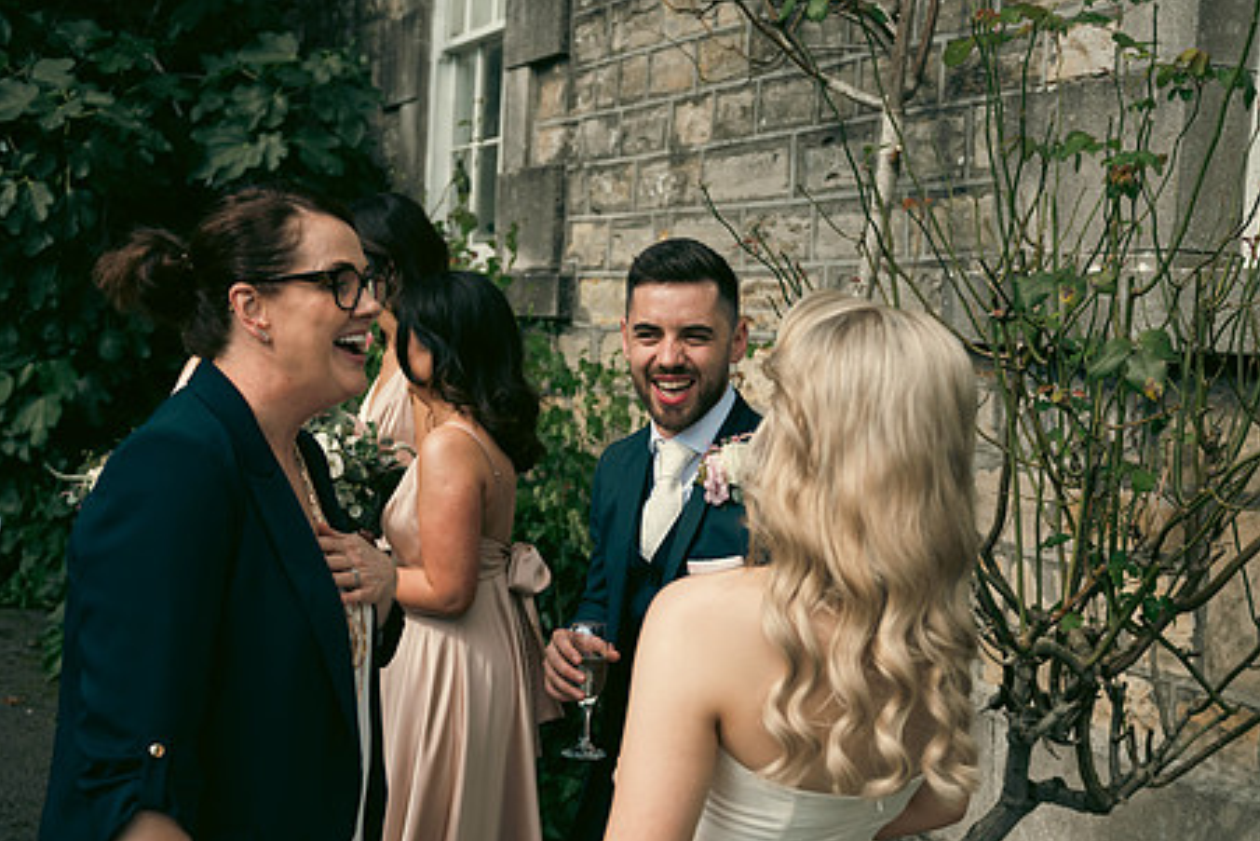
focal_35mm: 45
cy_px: 538
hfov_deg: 43.5
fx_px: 1575
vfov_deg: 29.7
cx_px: 696
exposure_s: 1/2000
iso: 125
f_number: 3.5
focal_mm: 35
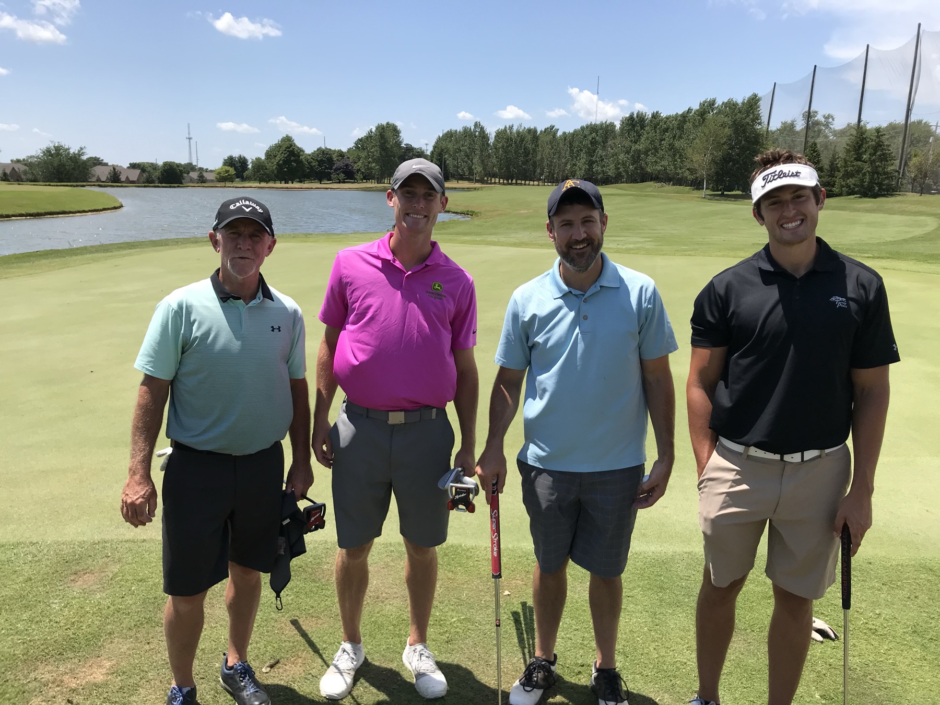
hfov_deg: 63.4
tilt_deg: -12.8
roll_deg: -0.7
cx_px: 470
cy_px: 352
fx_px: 760
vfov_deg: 49.7
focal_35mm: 28
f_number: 1.8
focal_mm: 3.99
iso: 20
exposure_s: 1/2336
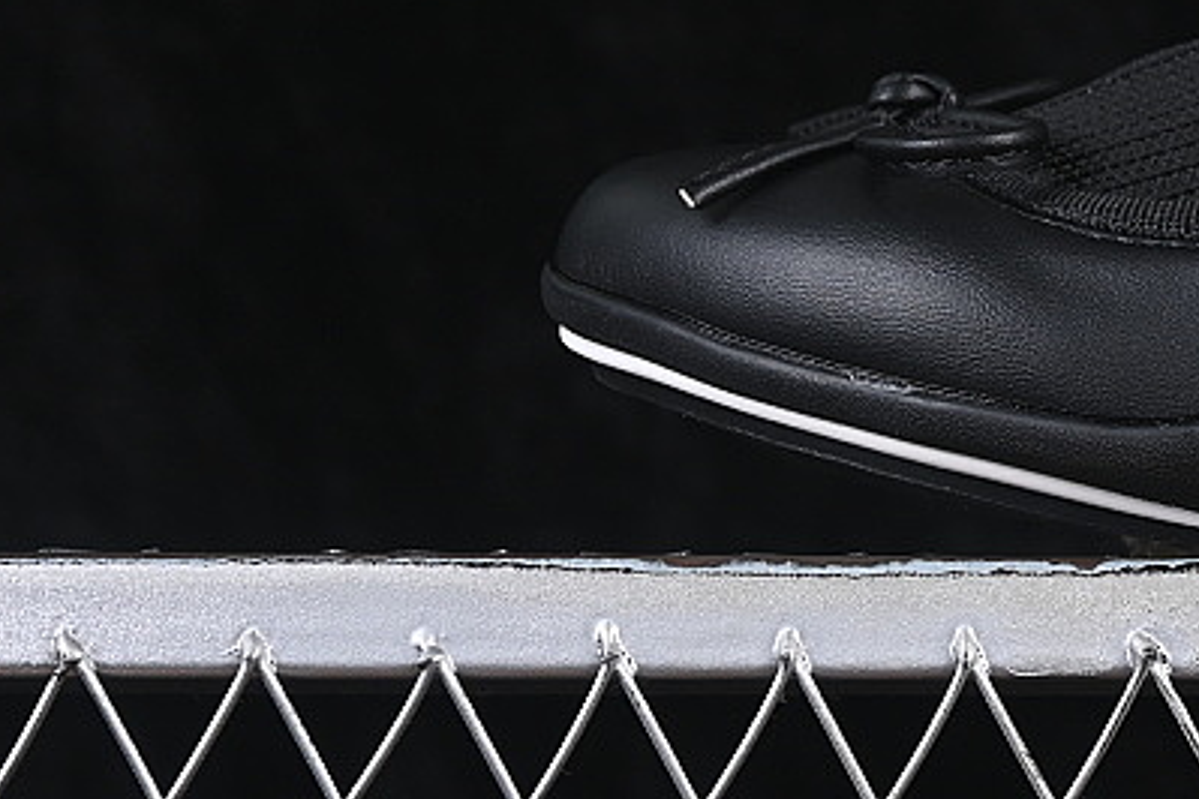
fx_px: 6760
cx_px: 1533
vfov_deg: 6.7
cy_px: -114
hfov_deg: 9.9
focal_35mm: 203
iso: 160
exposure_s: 1/60
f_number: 6.3
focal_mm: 50
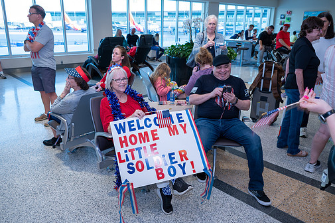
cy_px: 113
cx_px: 166
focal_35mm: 31
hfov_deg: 60.3
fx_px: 288
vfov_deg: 42.3
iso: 280
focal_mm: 27
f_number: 4.2
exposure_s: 1/40
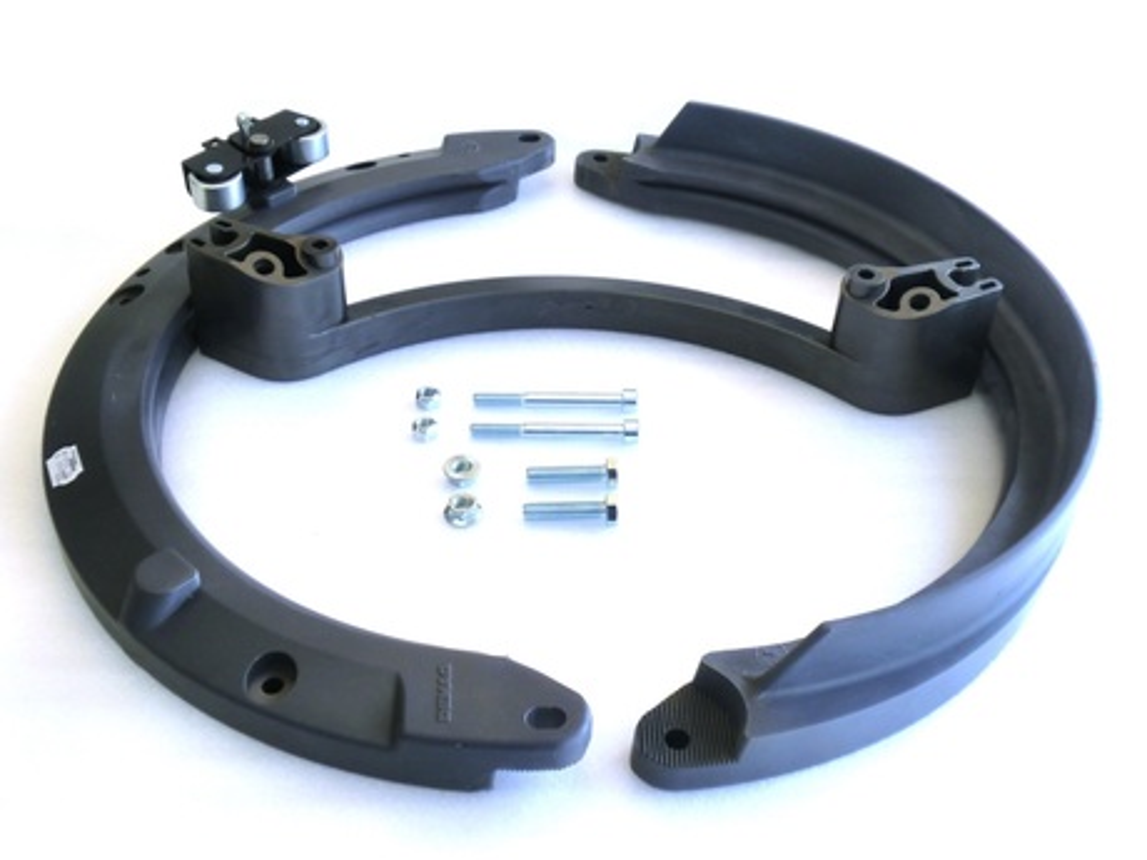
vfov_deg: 39.7
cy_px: 430
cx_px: 574
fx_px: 1193
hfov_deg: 51.4
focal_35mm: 36
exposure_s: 1/125
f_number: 3.1
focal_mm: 6.51
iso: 64
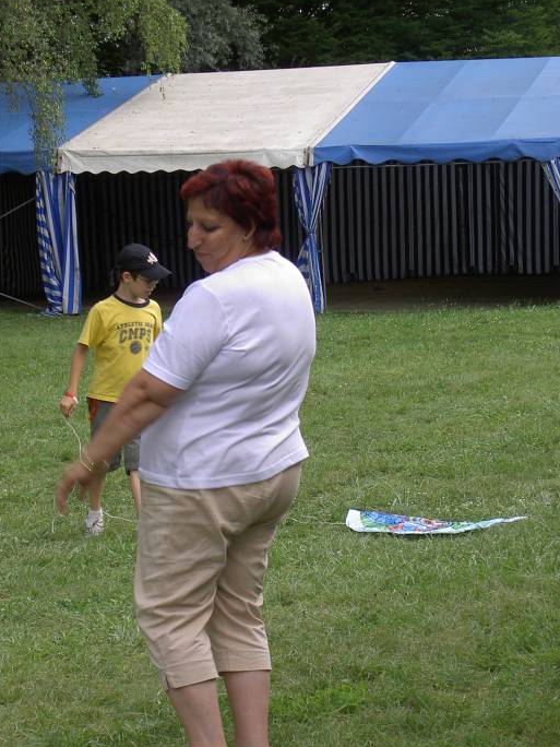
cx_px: 241
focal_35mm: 117
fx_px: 2524
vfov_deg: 16.8
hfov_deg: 12.7
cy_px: 375
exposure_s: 1/125
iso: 100
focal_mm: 20.6
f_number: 4.5
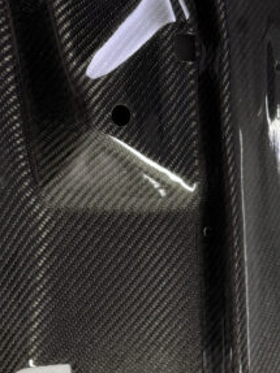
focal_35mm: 67
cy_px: 122
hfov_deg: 21.8
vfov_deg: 28.8
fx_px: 723
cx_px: 194
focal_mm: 6.76
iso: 160
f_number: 1.78
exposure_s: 1/120
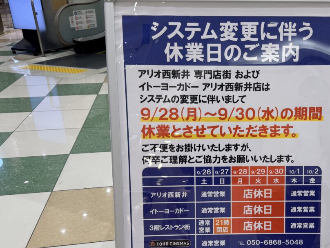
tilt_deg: -25.5
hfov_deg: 47.9
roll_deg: -1.1
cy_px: 158
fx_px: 362
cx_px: 229
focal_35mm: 38
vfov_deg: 37.4
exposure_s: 1/137
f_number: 1.78
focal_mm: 6.76
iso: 50
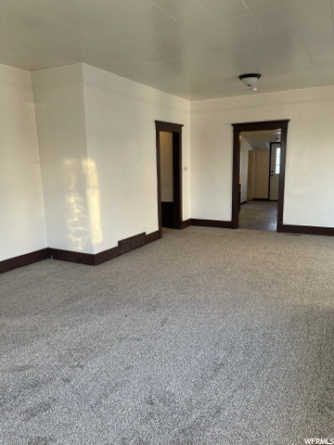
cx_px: 167
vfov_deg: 67.3
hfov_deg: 53.1
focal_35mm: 26
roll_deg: +1.7
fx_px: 334
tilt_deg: -10.6
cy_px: 222
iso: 125
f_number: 1.6
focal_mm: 5.1
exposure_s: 1/121
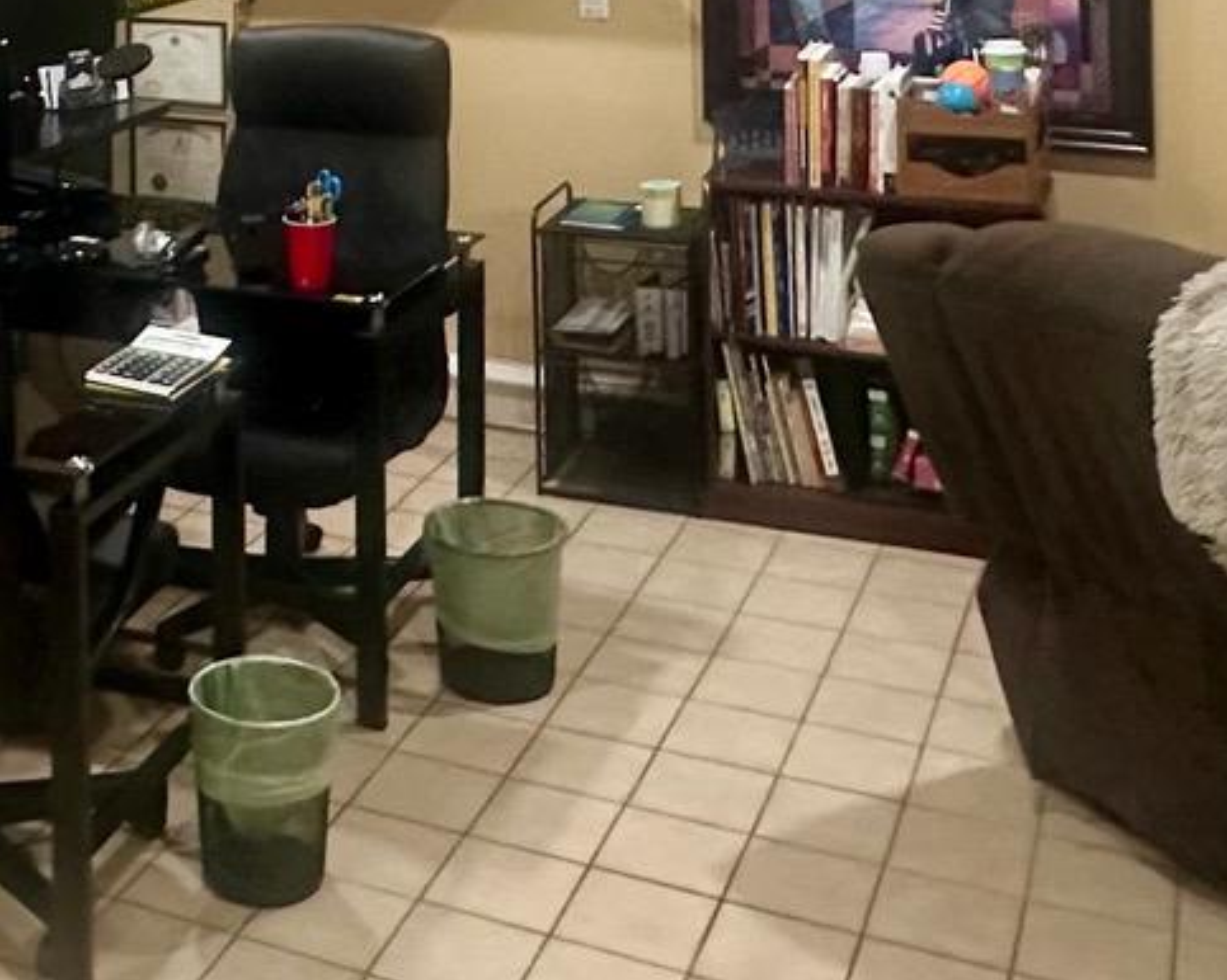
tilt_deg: +0.7
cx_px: 201
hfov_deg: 31.4
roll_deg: +0.3
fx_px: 2105
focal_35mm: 58
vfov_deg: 23.1
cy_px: -317
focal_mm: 2.22
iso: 500
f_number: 2.2
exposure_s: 1/60
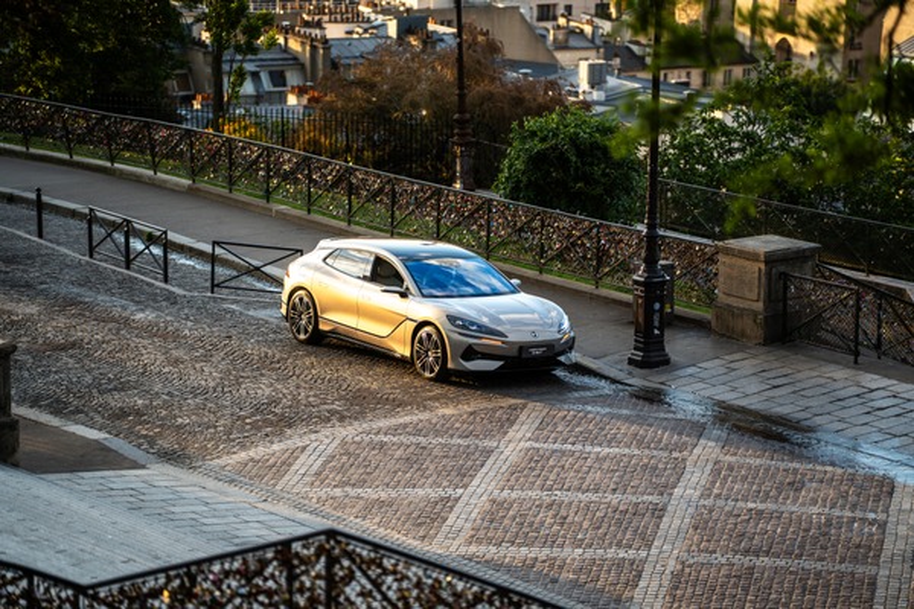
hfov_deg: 15.9
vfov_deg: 10.6
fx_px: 3275
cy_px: 304
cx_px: 457
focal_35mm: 129
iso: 50
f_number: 2.8
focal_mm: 129
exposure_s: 1/250
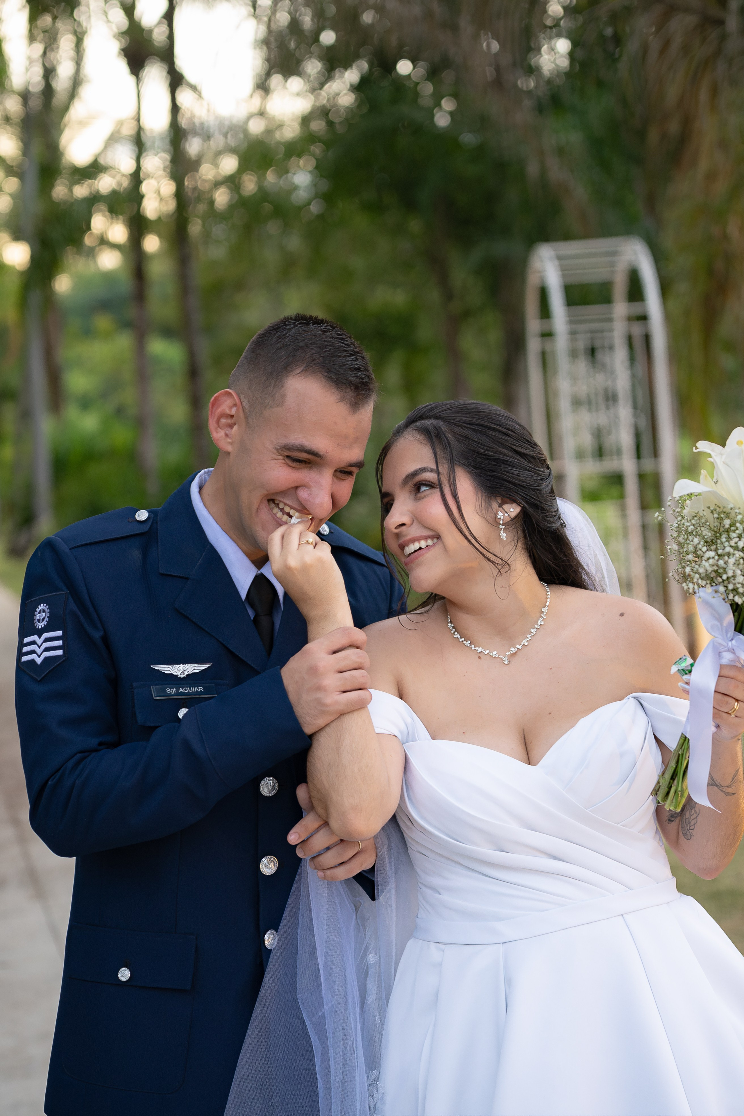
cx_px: 372
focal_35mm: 75
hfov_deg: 18.2
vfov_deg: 27.0
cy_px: 558
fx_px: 2325
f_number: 2
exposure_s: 1/400
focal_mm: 50
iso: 1000
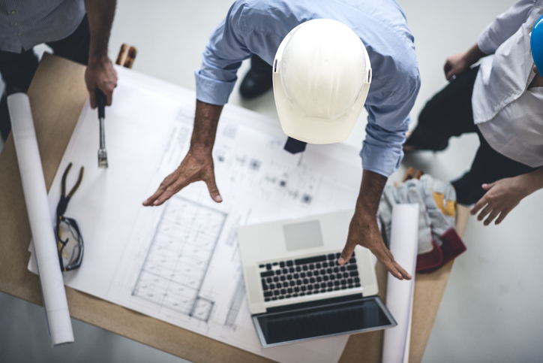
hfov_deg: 23.9
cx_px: 272
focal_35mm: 85
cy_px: 182
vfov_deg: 16.1
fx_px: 1282
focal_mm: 85
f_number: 2
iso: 450
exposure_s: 1/100
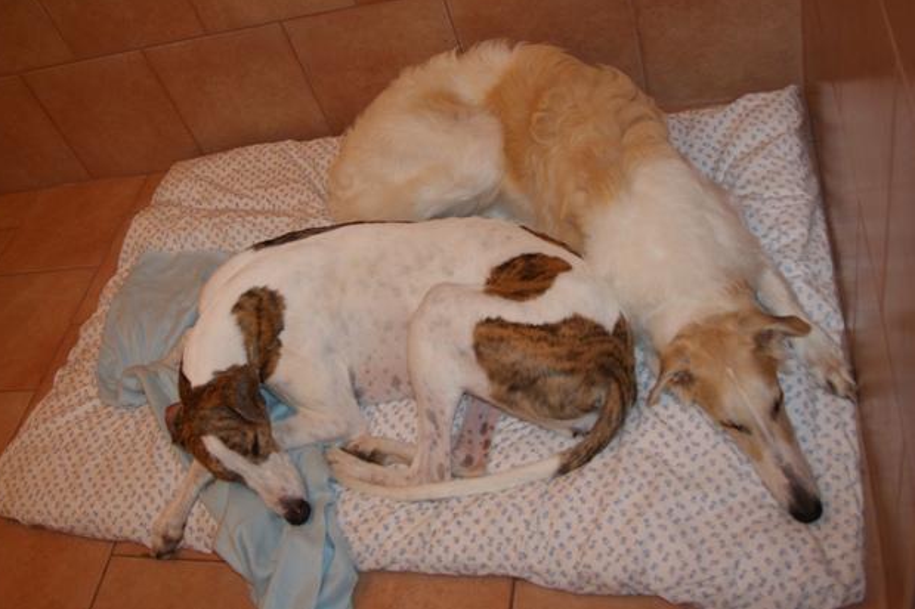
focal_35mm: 31
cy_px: 296
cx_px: 454
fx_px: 787
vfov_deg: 42.3
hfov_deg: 60.3
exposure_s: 1/60
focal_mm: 20
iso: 400
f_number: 5.6
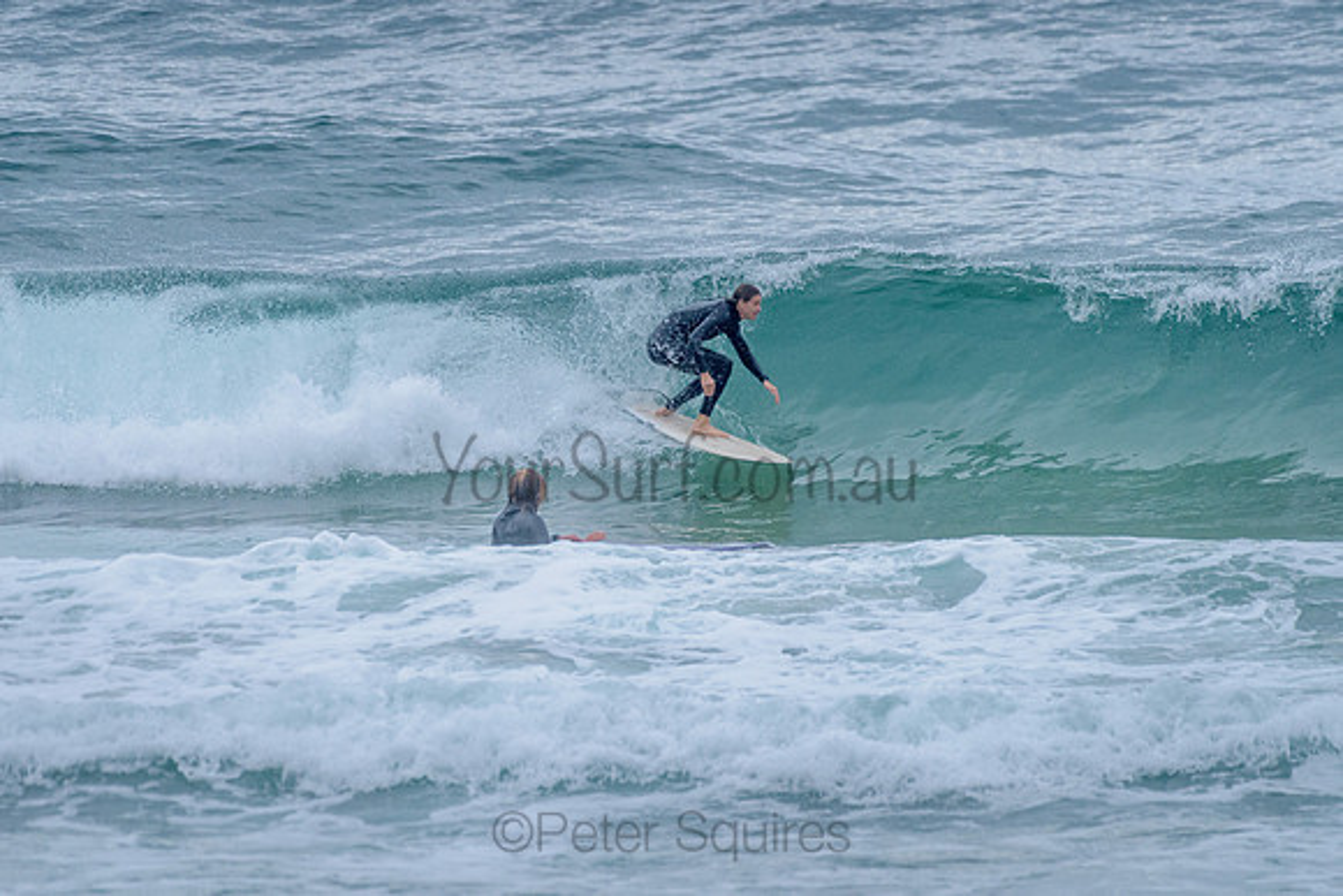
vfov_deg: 2.2
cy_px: 348
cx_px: 673
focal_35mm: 613
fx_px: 22864
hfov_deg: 3.4
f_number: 5.6
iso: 1800
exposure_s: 1/2000
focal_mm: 500
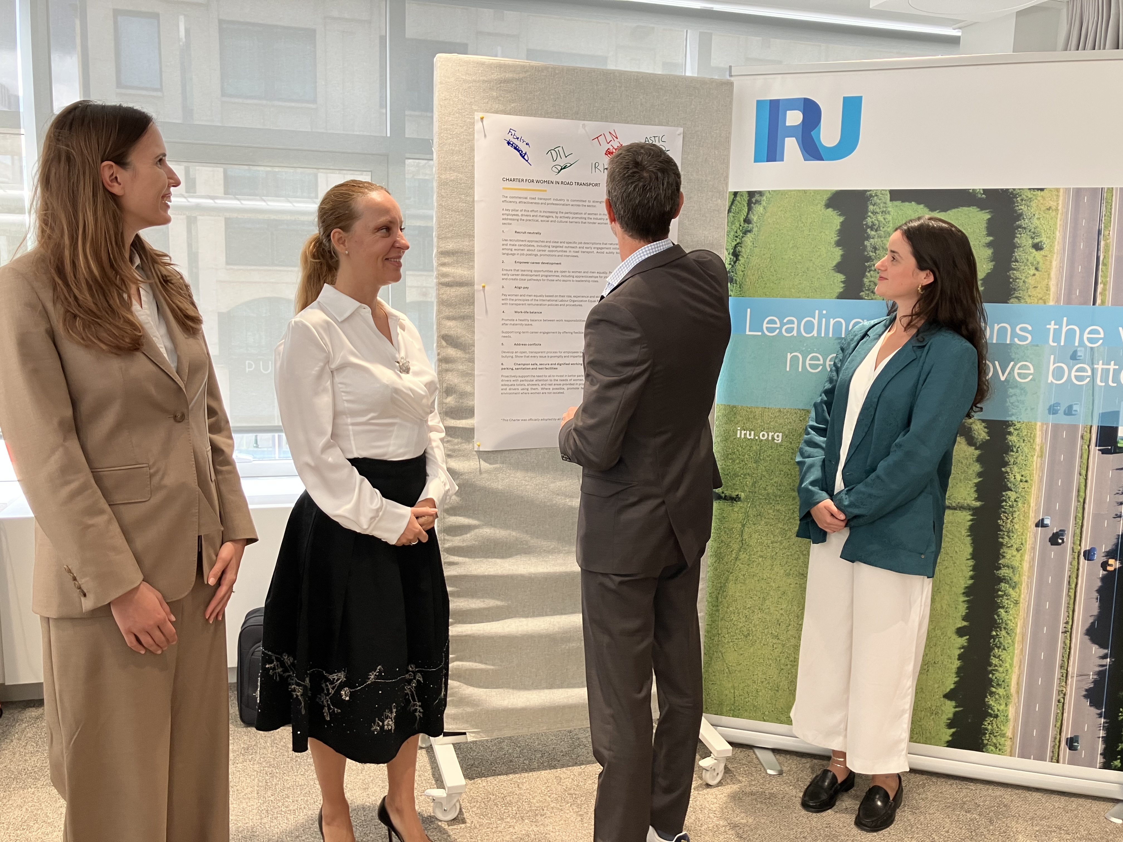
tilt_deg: -8.9
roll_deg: -1.1
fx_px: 908
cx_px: 562
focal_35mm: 28
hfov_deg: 63.4
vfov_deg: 49.7
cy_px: 421
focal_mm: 3.99
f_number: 1.8
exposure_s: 1/50
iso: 50
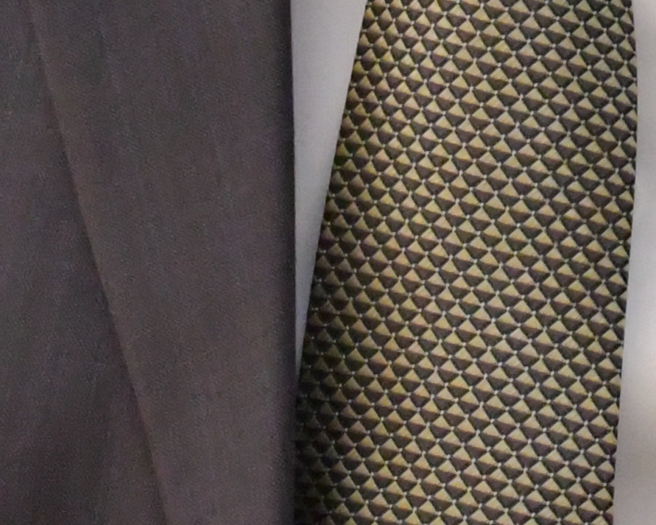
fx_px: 6835
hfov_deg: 5.5
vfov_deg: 4.3
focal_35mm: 352
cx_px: 773
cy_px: -774
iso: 6400
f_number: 11
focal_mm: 40
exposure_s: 1/250
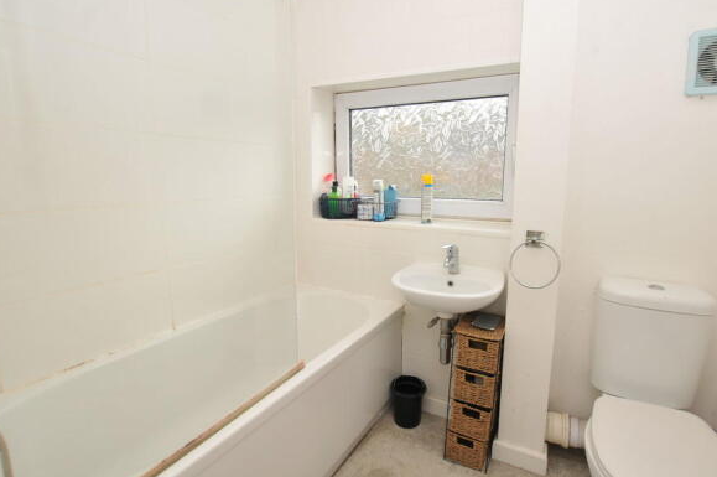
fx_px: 338
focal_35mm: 17
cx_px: 391
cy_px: 233
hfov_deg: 93.1
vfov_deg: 70.3
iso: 200
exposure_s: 1/60
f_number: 5
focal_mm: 10
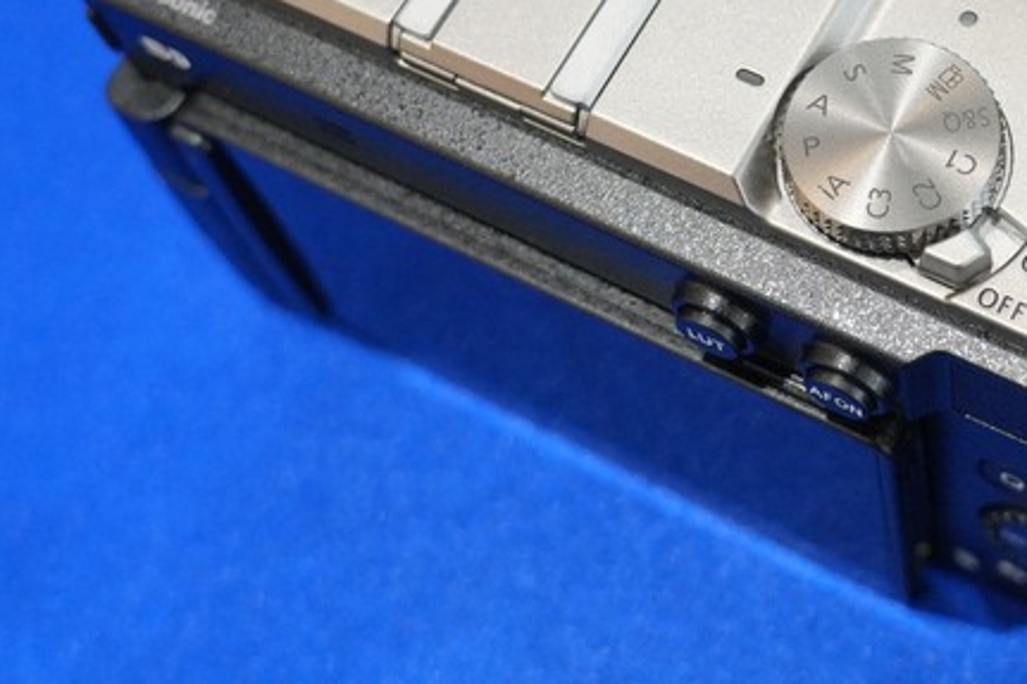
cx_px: 851
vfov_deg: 17.7
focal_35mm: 76
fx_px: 2167
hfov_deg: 26.1
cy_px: 83
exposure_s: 1/60
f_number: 4.5
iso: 2000
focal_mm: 28
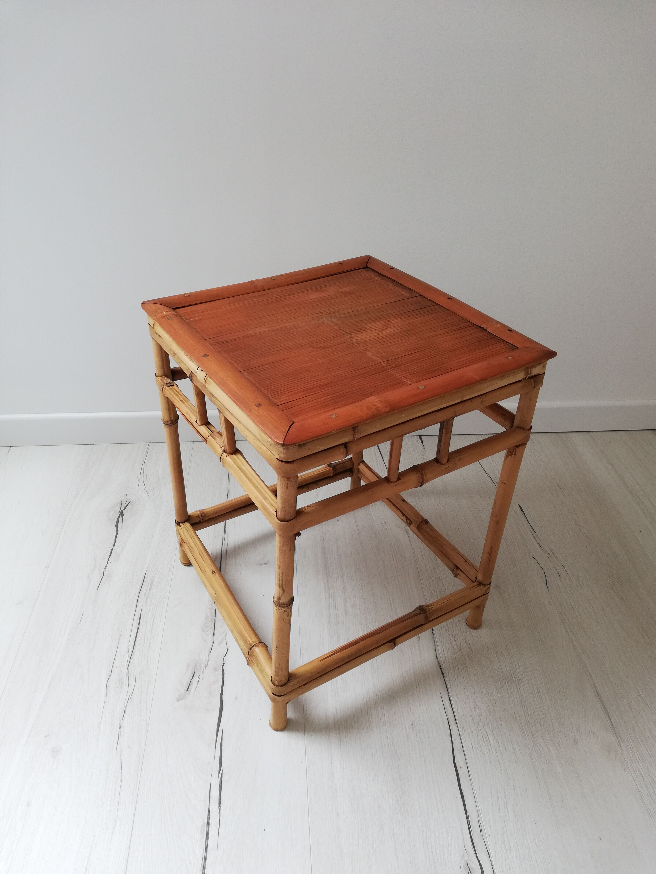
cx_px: 328
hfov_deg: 53.1
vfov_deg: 67.3
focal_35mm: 26
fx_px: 657
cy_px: 437
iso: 80
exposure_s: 1/50
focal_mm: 3.81
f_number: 2.2
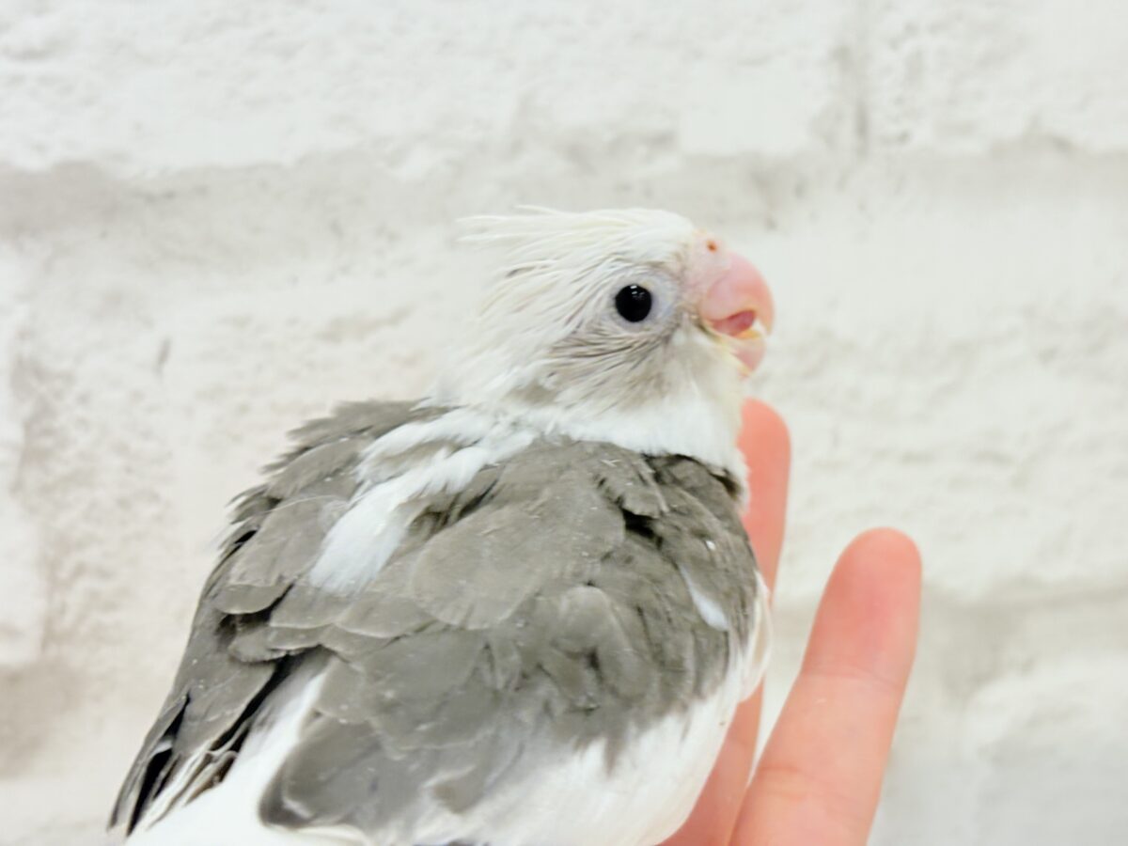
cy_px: 423
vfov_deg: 28.0
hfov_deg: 36.8
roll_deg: +1.8
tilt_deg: -8.0
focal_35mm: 52
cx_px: 564
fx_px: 1694
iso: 40
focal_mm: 5.96
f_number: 1.6
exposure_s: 1/50
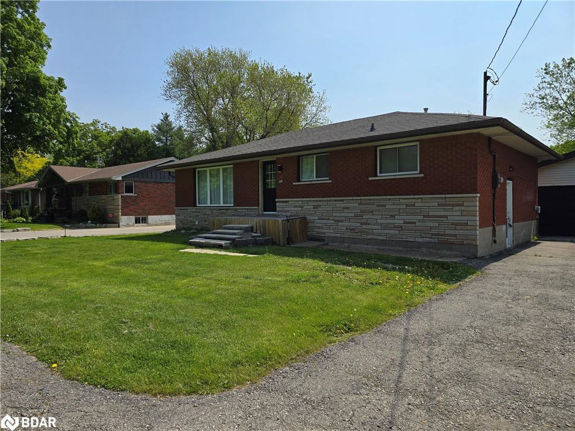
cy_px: 216
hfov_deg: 73.9
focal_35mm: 23
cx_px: 288
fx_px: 382
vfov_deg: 58.9
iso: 12
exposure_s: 1/1036
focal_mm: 6.3
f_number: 1.7
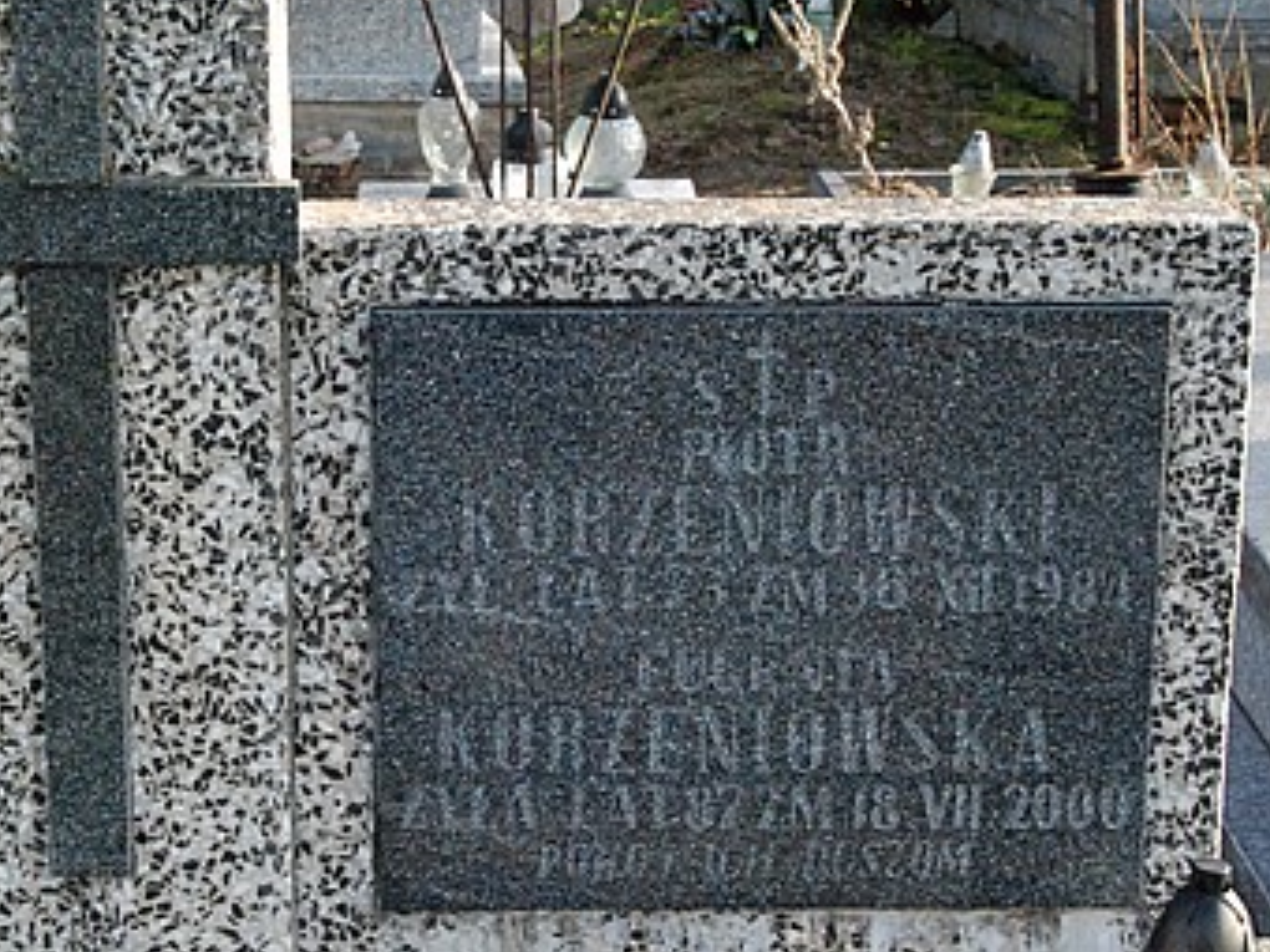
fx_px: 3192
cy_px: 452
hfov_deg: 22.5
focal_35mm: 87
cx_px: 519
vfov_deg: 17.0
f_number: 11
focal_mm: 32
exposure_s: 1/500
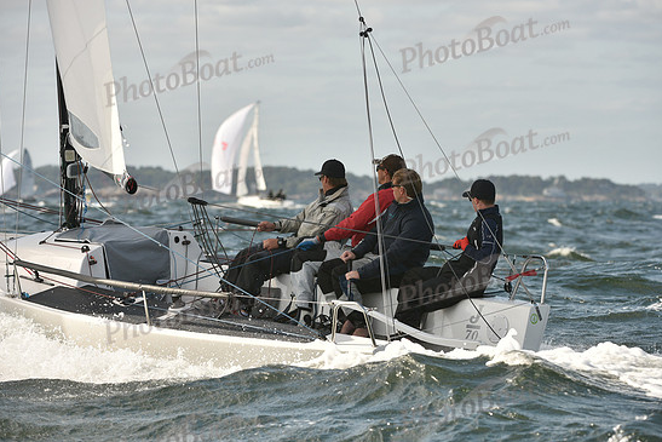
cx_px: 338
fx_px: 3899
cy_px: 233
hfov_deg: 9.7
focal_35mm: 212
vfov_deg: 6.5
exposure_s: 1/1250
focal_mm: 200
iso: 320
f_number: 6.3
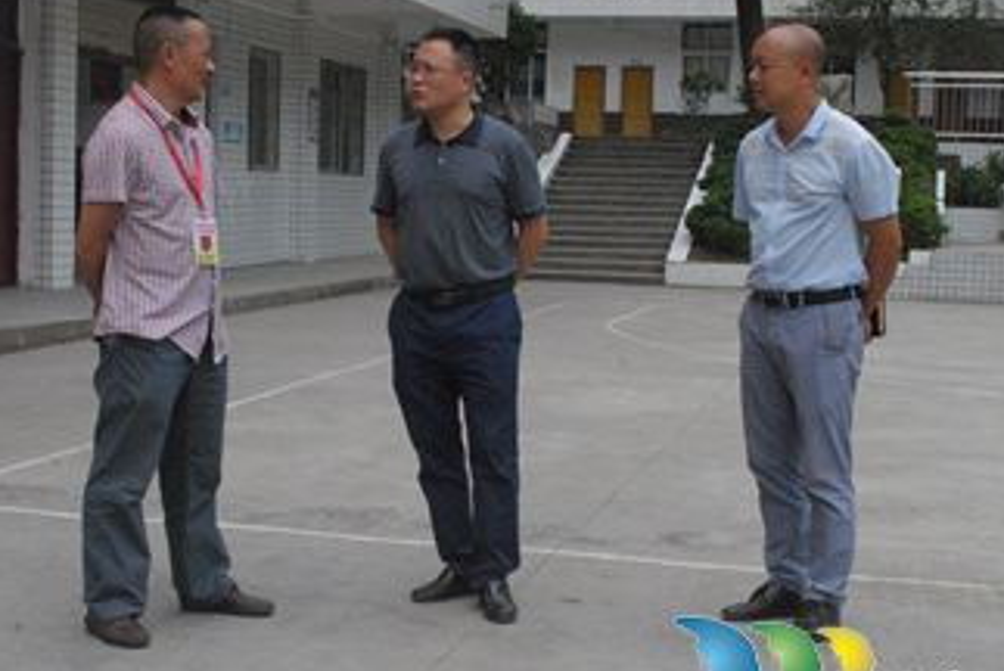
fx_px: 1814
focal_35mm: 65
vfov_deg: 21.0
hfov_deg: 30.9
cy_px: 328
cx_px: 469
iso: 1600
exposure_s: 1/800
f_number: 14
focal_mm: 28
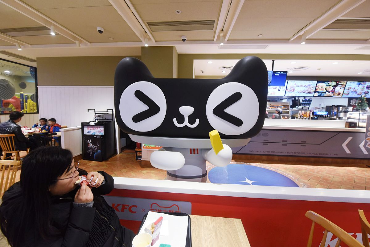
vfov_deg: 81.2
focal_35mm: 14
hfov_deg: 104.3
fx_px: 144
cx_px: 185
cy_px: 124
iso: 1600
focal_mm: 14
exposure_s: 1/80
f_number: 4.5
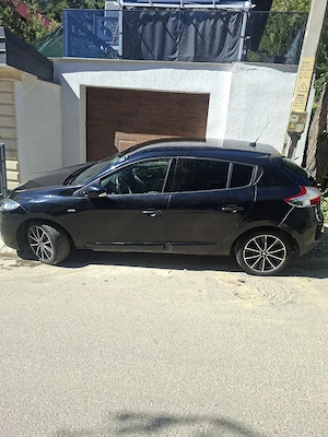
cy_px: 218
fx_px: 291
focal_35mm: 23
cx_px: 164
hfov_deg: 58.9
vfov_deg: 73.9
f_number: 1.8
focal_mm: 5.54
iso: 50
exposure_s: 1/1111
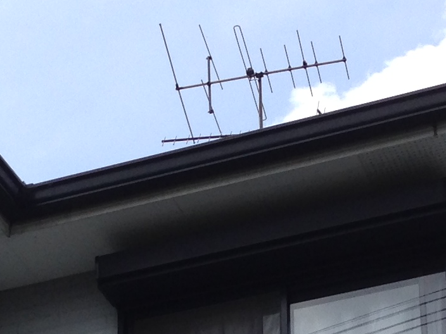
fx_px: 1971
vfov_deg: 9.2
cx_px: 68
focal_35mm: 153
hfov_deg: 12.8
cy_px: 621
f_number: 2.4
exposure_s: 1/1355
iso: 50
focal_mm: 4.12
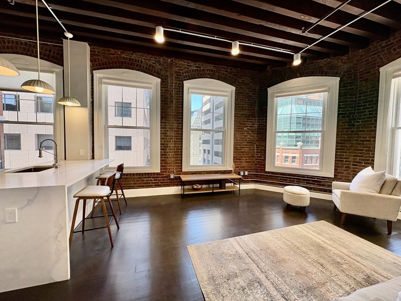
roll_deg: -0.6
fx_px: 162
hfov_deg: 102.1
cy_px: 150
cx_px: 200
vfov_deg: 85.7
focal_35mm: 14
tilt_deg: -2.3
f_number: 2.2
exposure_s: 1/120
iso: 100
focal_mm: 2.22
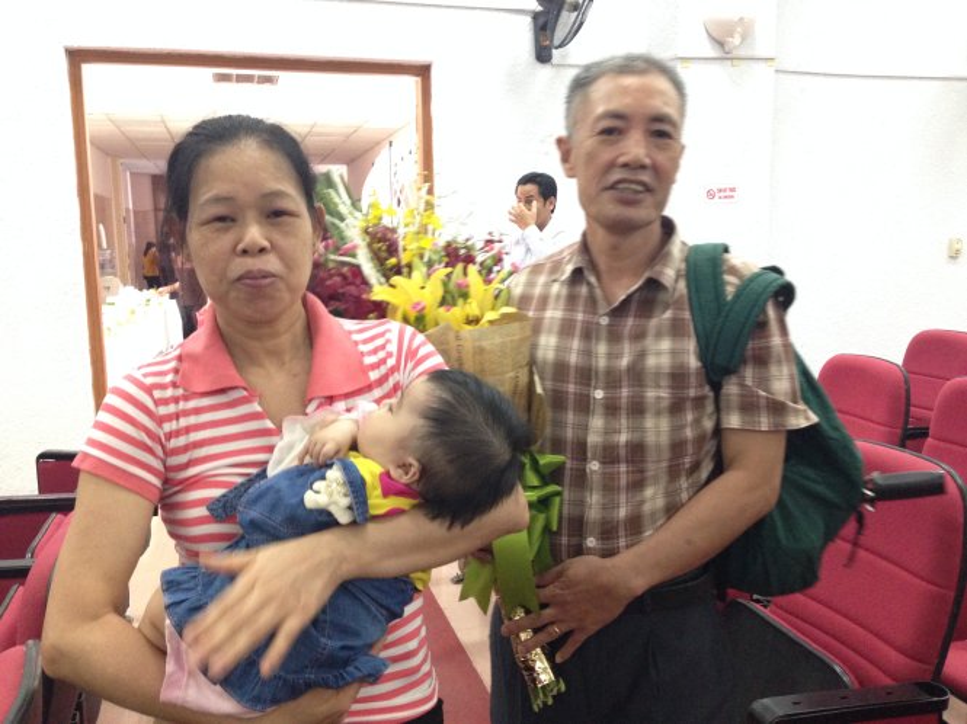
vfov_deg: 42.9
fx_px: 921
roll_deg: +0.5
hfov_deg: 55.4
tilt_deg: -8.3
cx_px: 484
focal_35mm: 33
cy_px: 362
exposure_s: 1/15
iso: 320
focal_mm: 4.12
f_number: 2.4
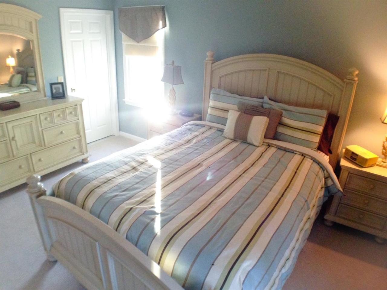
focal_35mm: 33
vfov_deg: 42.9
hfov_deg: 55.4
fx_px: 369
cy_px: 145
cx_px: 194
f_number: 2.4
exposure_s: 1/20
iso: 250
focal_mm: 4.12
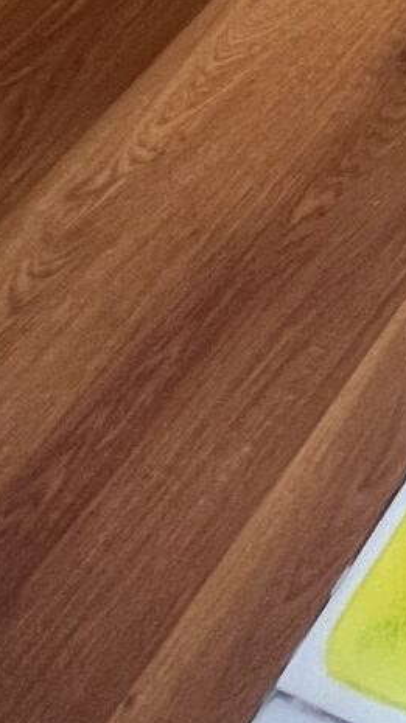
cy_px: -877
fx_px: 1495
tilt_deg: -23.0
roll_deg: +2.7
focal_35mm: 78
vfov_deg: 16.5
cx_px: 1187
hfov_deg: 10.9
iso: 125
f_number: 1.8
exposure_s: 1/50
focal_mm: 1.57
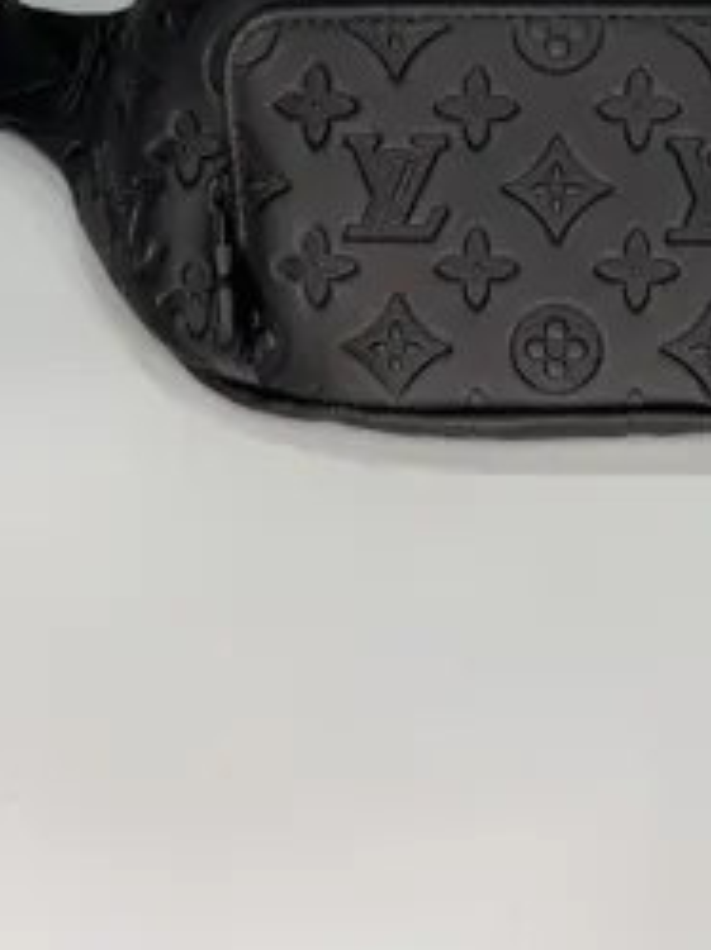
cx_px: 551
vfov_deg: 36.1
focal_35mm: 50
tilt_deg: -41.1
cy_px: 110
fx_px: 1372
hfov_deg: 28.5
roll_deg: +0.9
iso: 50
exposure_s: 1/387
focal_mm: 5.7
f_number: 1.5
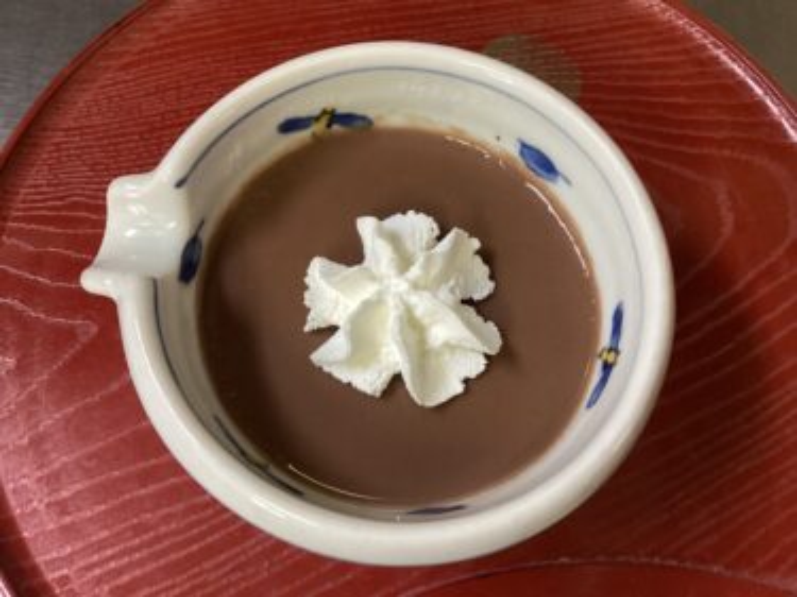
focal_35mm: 31
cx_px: 398
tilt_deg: -69.0
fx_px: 714
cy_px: 298
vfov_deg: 45.4
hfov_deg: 58.4
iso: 250
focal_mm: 3.3
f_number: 2.4
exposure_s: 1/60
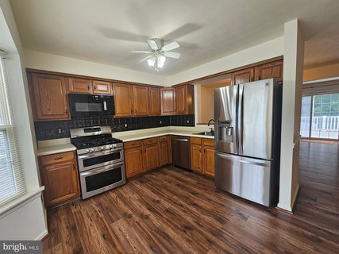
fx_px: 127
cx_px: 170
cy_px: 127
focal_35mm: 13
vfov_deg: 89.9
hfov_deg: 106.2
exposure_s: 1/60
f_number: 2.2
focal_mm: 2.2
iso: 64
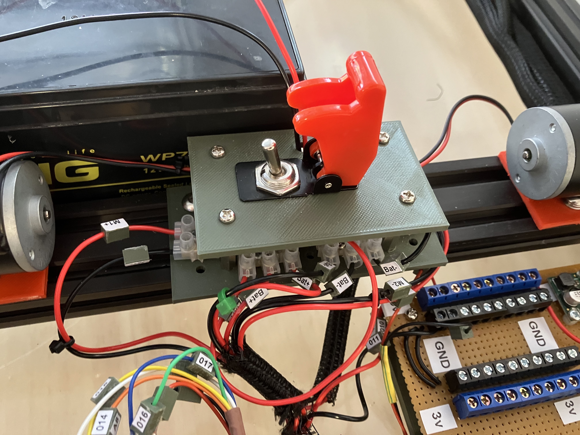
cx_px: 290
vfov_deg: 49.7
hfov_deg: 63.4
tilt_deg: -59.8
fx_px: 469
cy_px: 218
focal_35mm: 28
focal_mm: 3.99
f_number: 1.8
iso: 320
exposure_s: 1/33
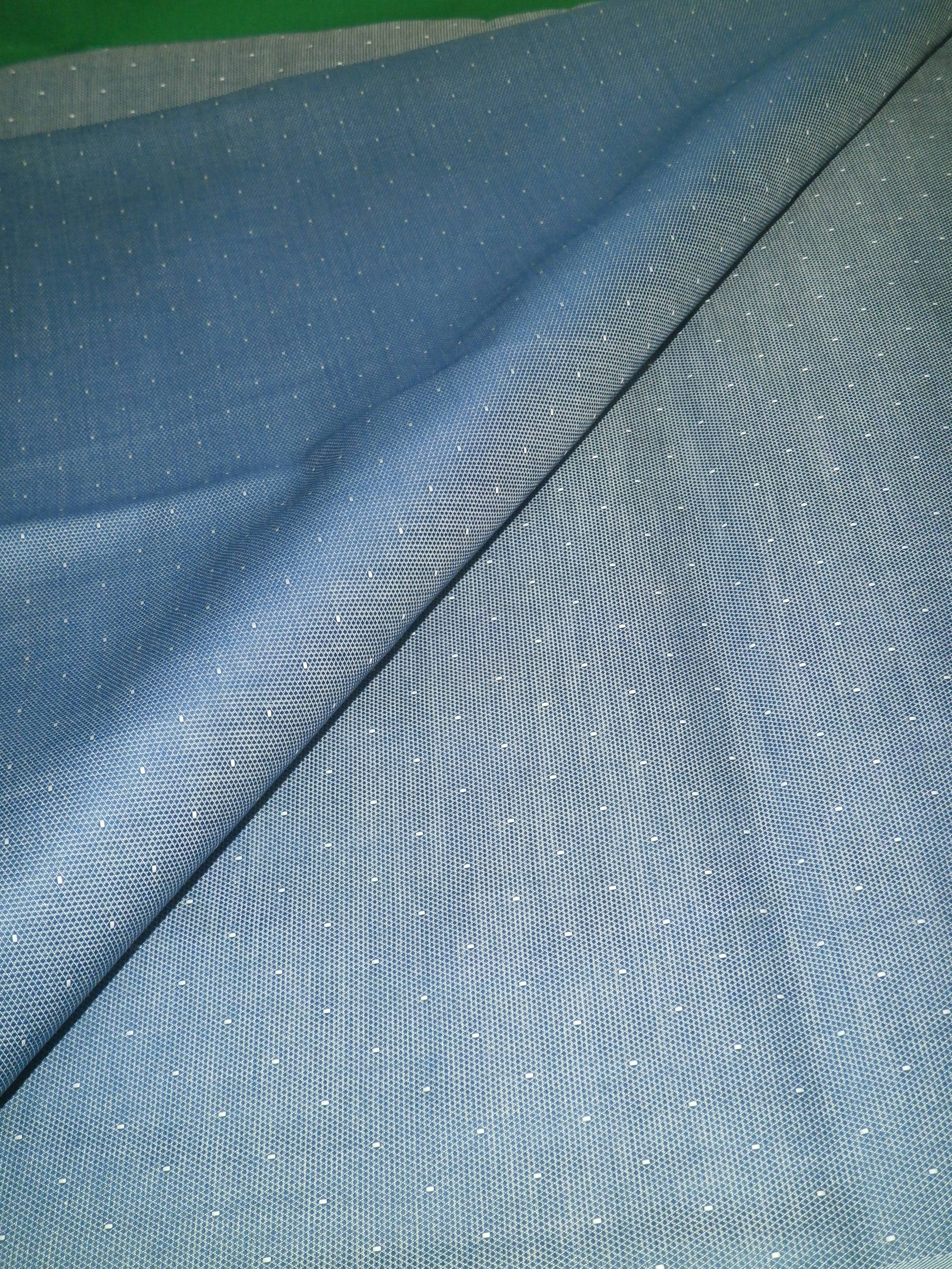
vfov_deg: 51.4
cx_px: 476
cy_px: 634
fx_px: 1320
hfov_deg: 39.7
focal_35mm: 36
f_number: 3.1
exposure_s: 1/40
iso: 200
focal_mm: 6.4
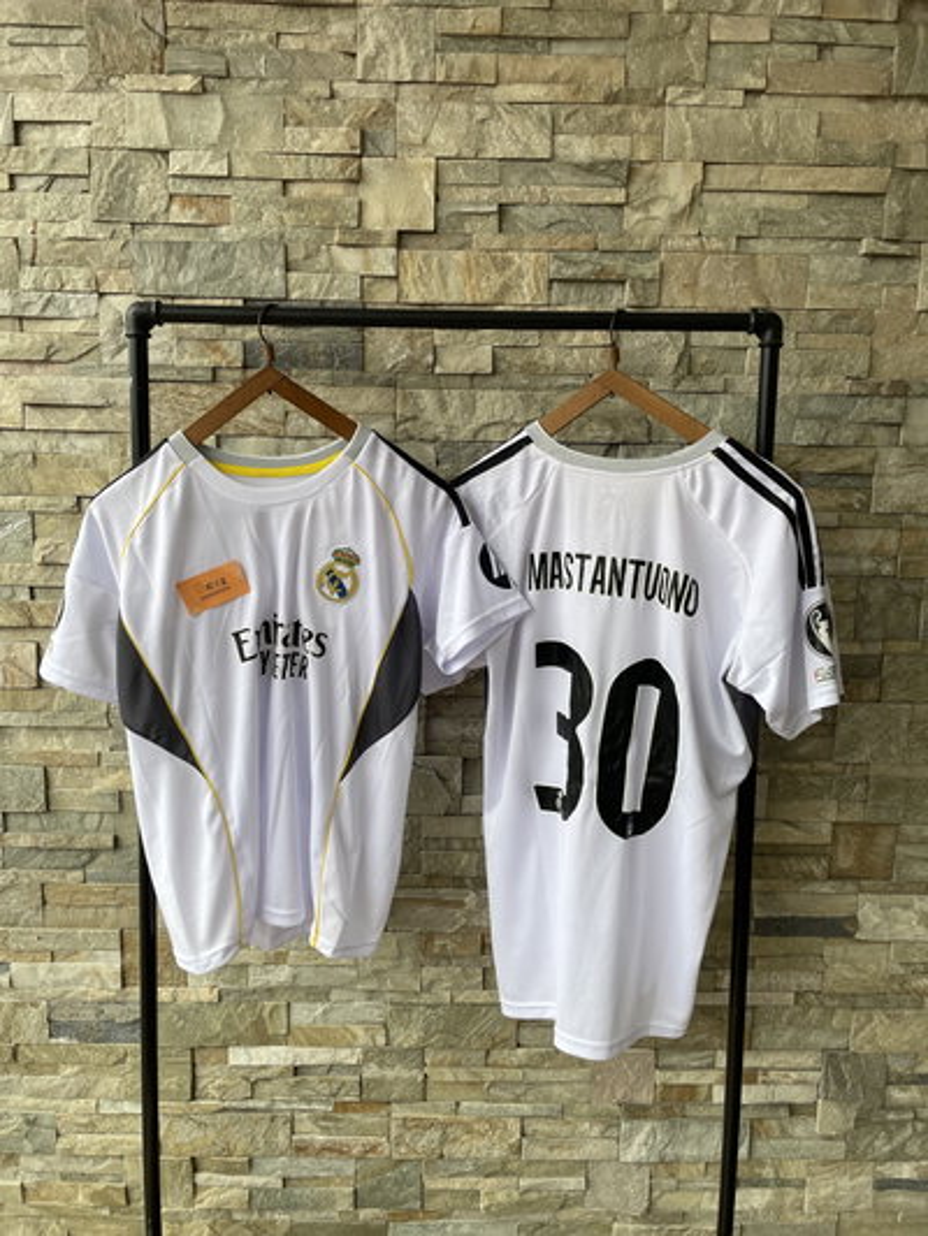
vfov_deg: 67.3
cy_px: 618
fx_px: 929
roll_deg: -1.0
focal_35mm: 26
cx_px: 464
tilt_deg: -8.5
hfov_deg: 53.1
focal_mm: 4.2
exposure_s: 1/141
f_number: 1.6
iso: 32
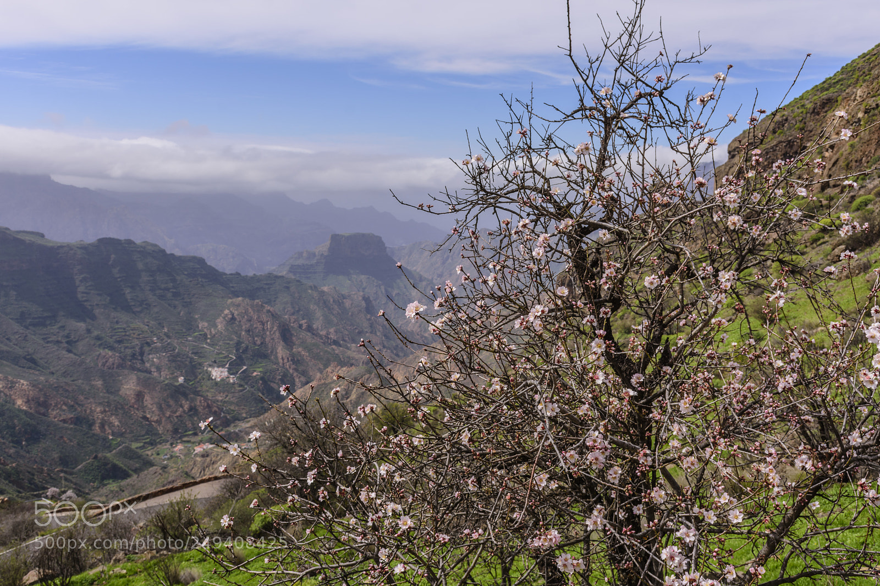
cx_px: 440
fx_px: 880
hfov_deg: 53.1
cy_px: 293
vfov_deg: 36.9
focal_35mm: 36
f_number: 9
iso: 100
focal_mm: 24
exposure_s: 1/400
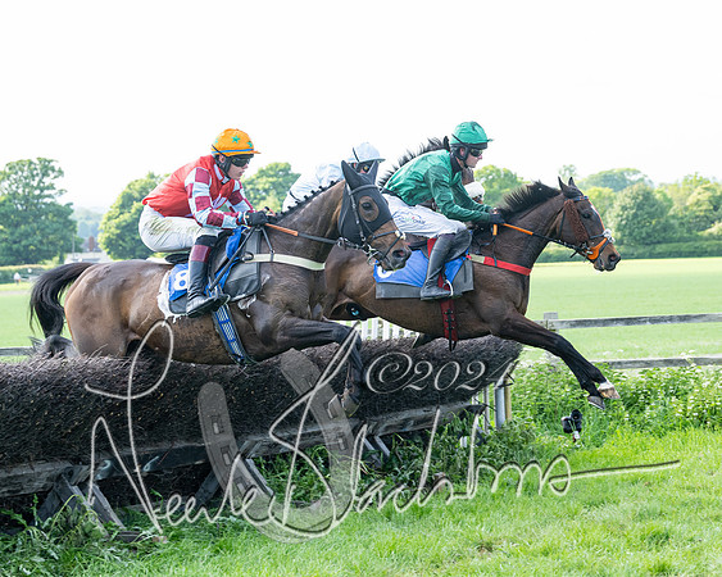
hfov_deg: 19.1
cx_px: 398
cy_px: 292
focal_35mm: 100
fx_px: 2145
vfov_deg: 15.3
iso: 400
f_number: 4
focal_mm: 70
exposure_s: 1/1000
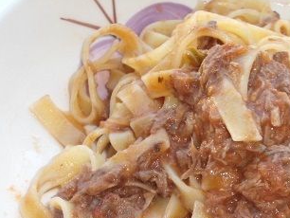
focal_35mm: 92
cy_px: 225
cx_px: 256
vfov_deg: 15.7
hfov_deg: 20.9
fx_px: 771
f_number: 3.5
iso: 80
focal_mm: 7.9
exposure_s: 1/50
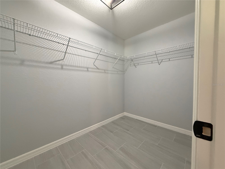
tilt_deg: -1.8
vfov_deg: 85.7
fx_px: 91
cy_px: 84
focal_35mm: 14
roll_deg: -0.2
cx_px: 112
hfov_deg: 102.1
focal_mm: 2.22
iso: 500
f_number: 2.2
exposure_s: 1/60
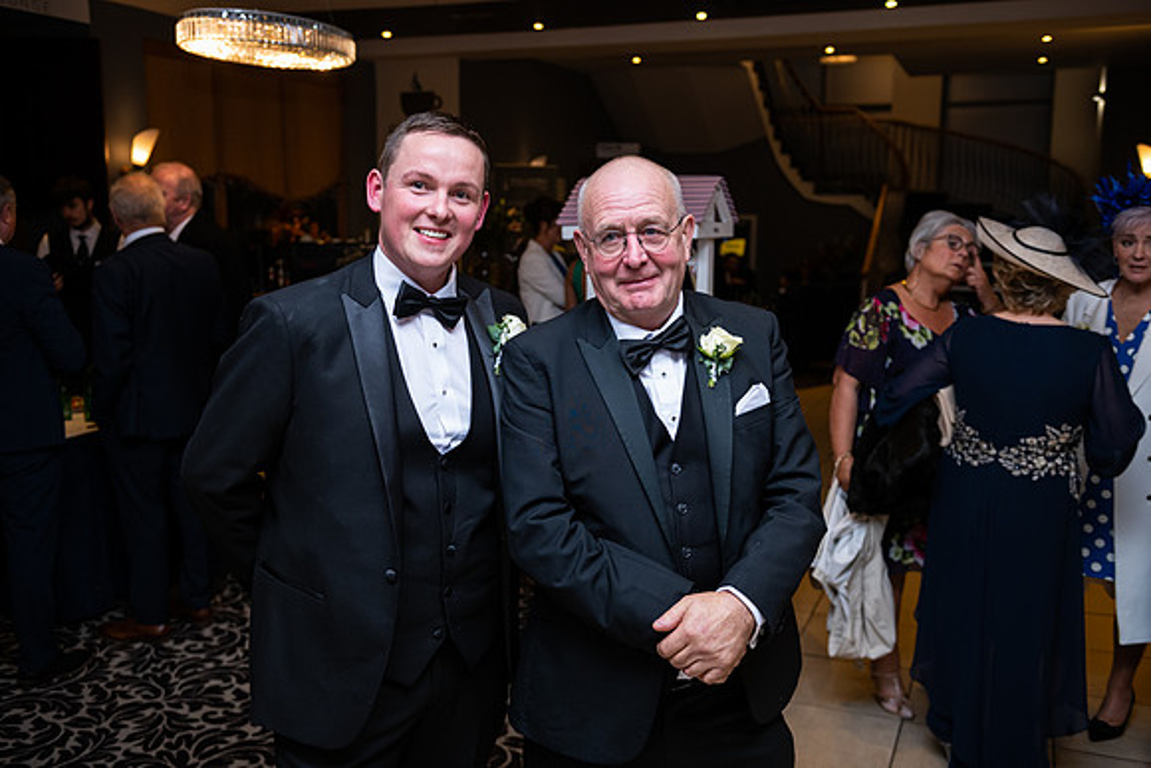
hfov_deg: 54.4
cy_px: 384
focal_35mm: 35
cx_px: 576
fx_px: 1119
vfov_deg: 37.9
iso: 640
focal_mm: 35
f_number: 3.5
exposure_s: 1/160
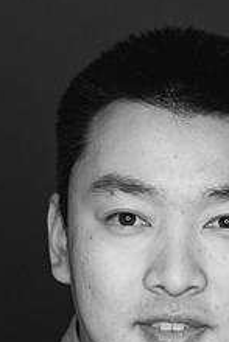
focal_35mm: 174
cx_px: 164
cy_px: 340
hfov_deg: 7.9
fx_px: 1658
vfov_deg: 11.7
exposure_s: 1/500
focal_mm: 85
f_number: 3.5
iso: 2000
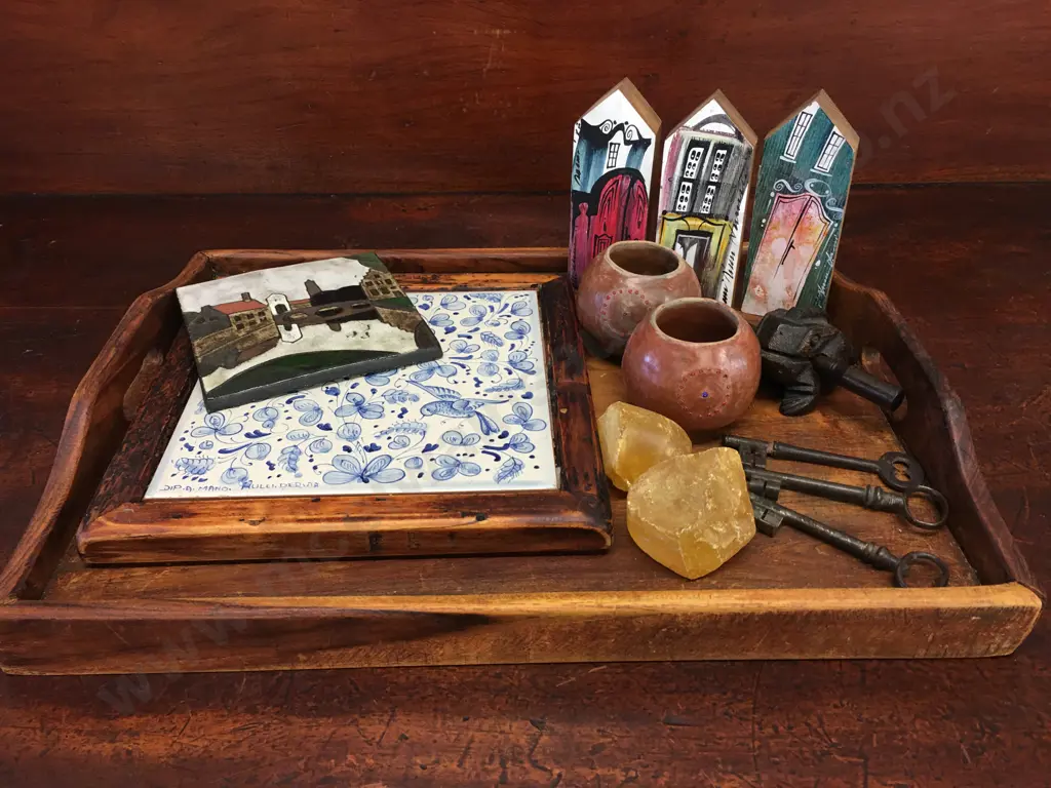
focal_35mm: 29
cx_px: 526
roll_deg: -1.1
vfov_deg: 48.2
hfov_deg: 61.7
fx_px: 880
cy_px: 394
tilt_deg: -34.2
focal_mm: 4.15
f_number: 2.2
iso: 50
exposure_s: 1/17
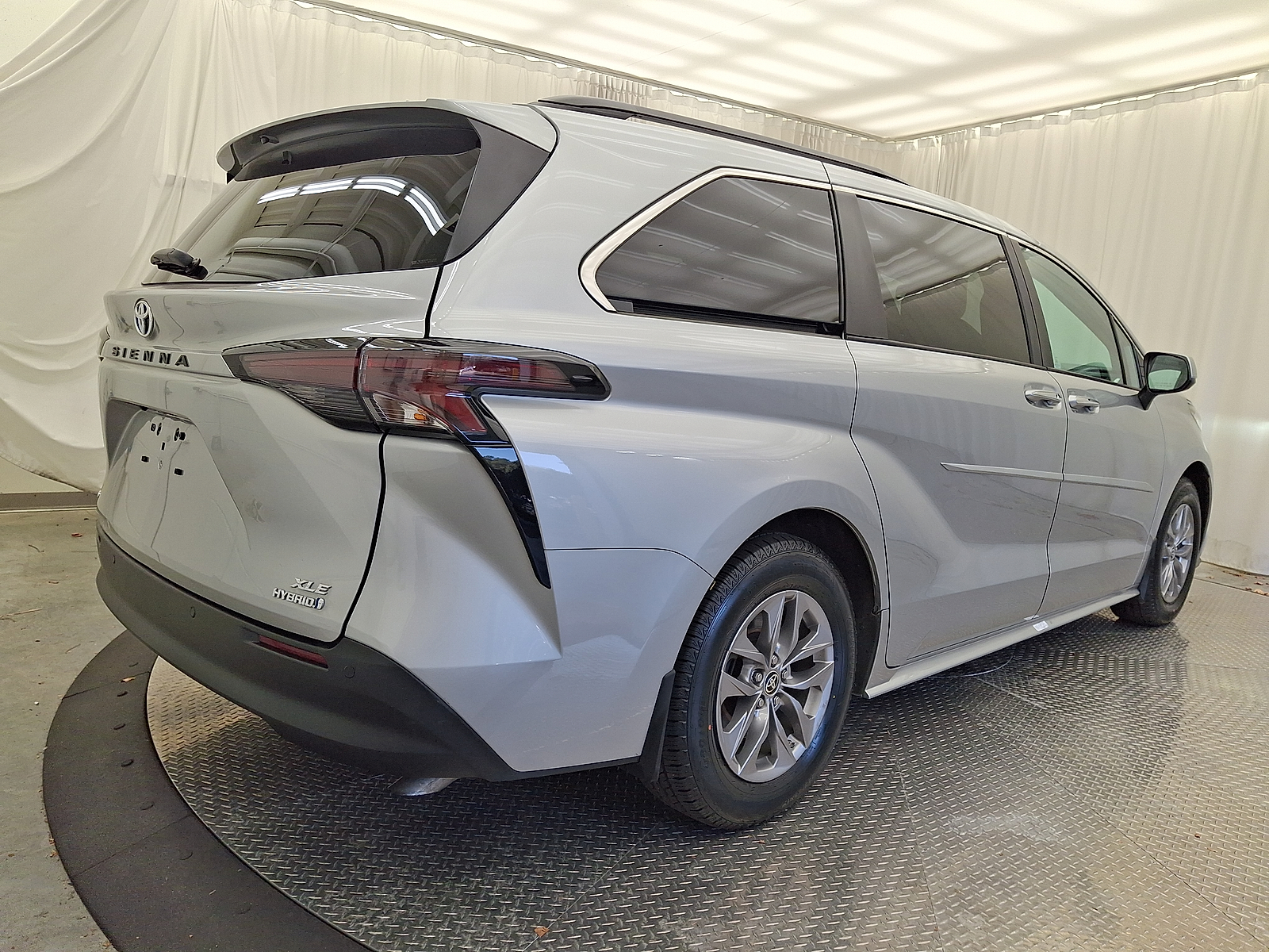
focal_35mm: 25
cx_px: 634
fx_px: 916
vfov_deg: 54.9
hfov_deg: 69.4
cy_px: 476
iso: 25
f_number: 1.8
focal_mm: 4.69
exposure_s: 1/109
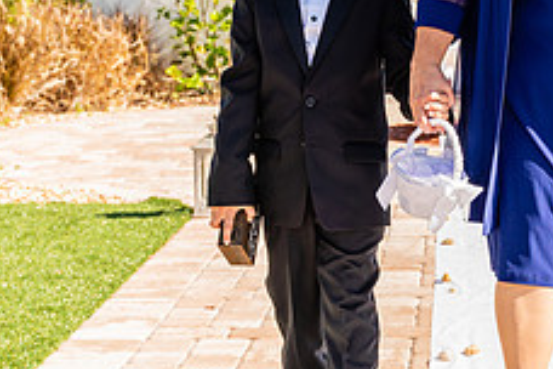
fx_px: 1766
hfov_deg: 17.6
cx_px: 456
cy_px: 225
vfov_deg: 11.9
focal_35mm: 115
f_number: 4
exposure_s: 1/500
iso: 100
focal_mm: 34
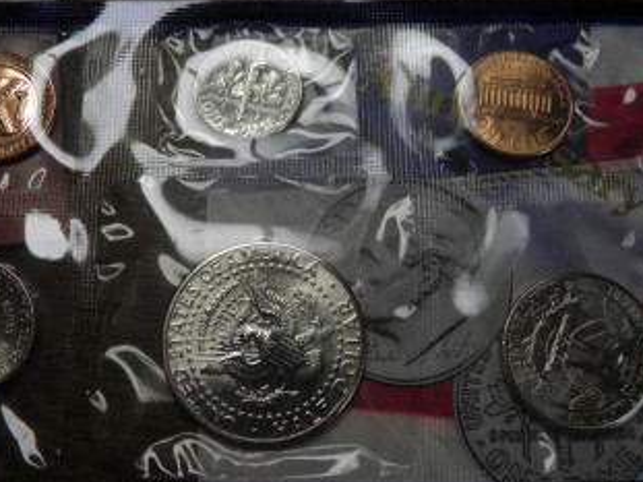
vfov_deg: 32.1
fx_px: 836
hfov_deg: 42.0
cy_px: 197
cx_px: 287
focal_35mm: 45
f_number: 4.4
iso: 50
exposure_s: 1/60
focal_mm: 6.3
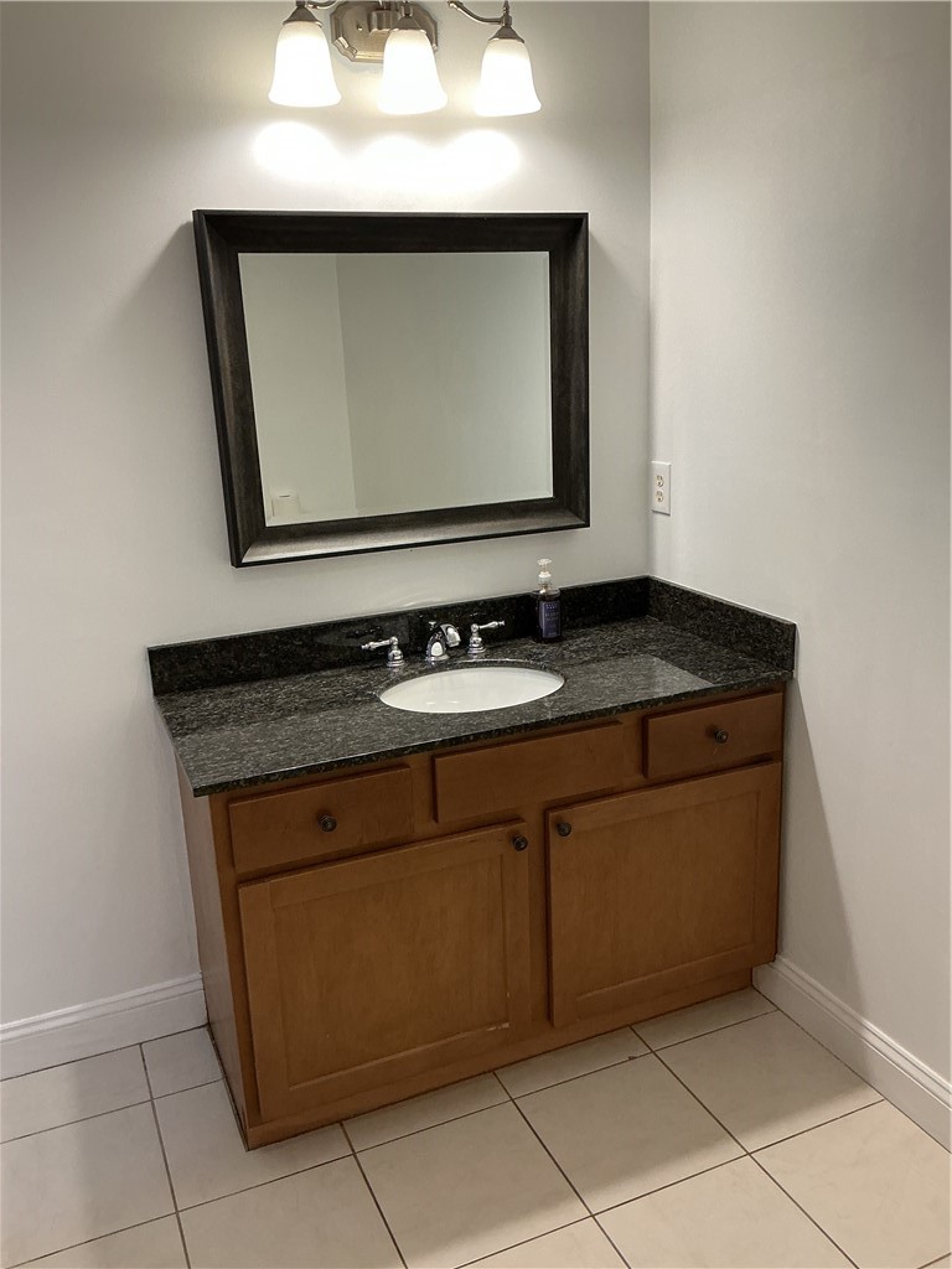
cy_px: 634
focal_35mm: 29
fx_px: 1063
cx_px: 476
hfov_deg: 48.2
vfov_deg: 61.7
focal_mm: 3
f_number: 1.8
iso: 64
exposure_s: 1/60
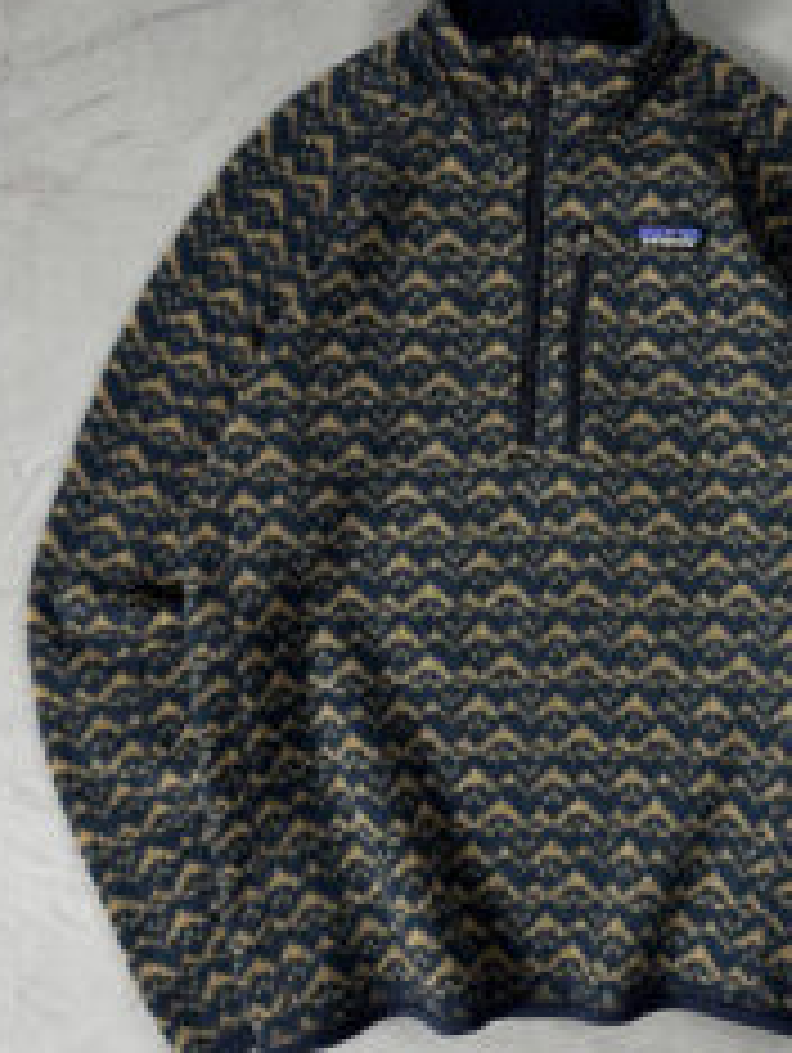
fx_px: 1248
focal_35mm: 41
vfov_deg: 45.6
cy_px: 441
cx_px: 540
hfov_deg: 34.8
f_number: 1.78
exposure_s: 1/60
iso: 200
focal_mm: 6.76
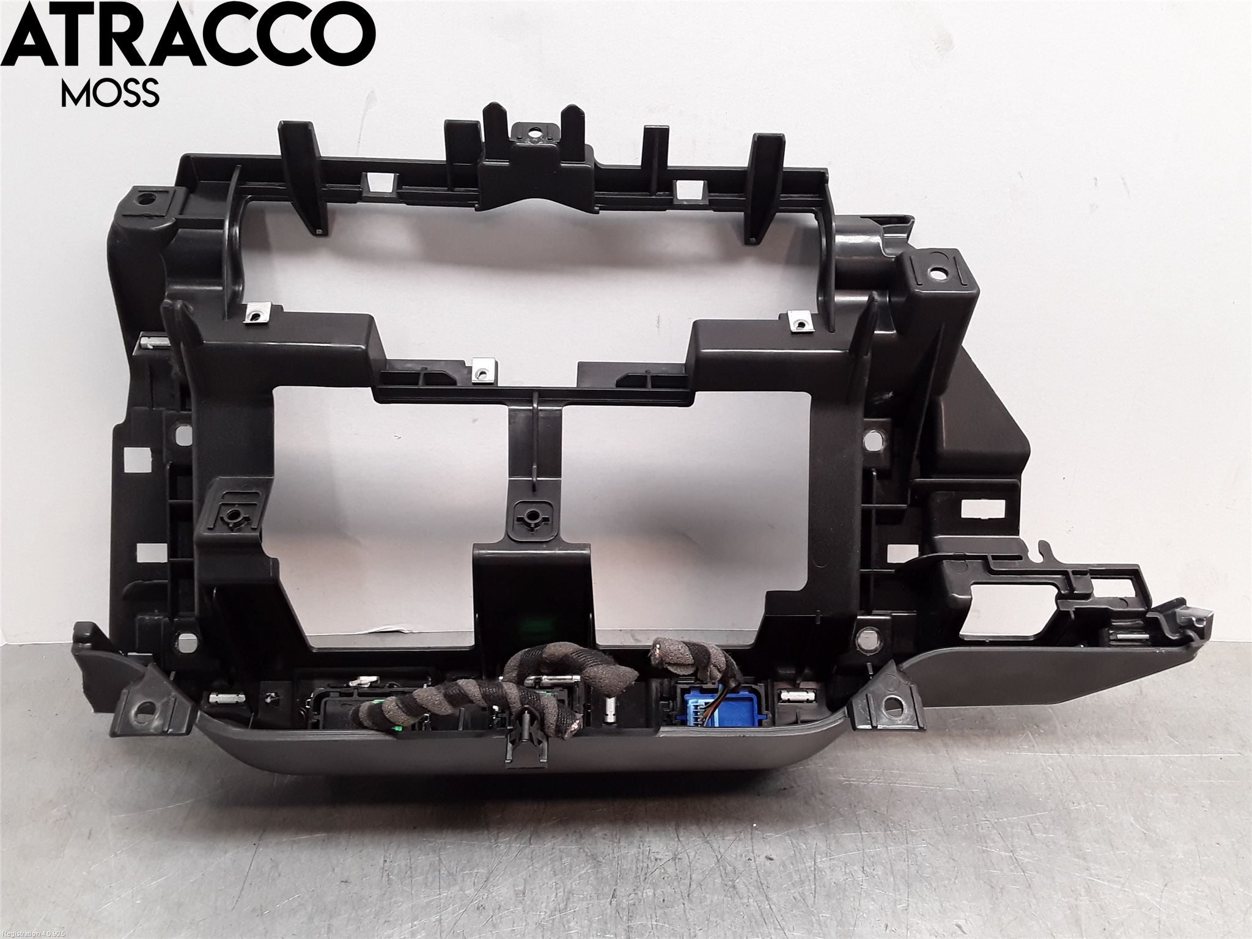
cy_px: 470
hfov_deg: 63.4
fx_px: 1013
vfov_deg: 49.7
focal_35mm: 28
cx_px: 626
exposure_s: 1/50
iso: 64
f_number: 1.9
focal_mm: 2.91
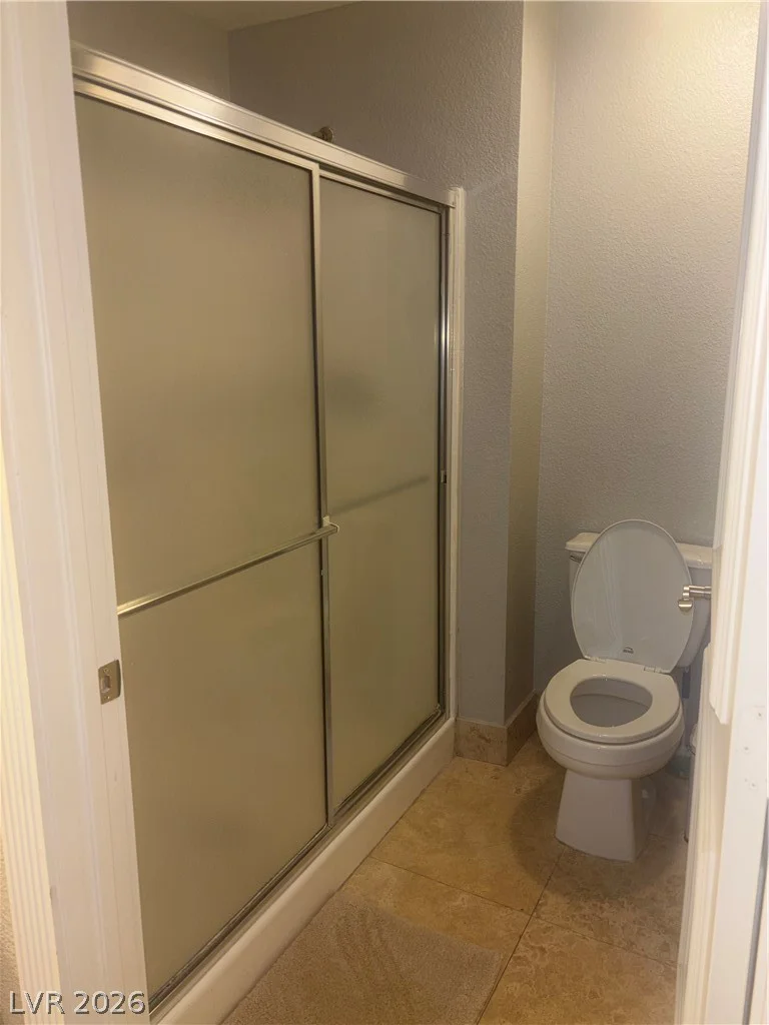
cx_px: 384
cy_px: 512
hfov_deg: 53.1
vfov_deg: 67.3
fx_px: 770
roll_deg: +1.3
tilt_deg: -12.4
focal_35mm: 26
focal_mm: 5.96
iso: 40
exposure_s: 1/22
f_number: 1.6
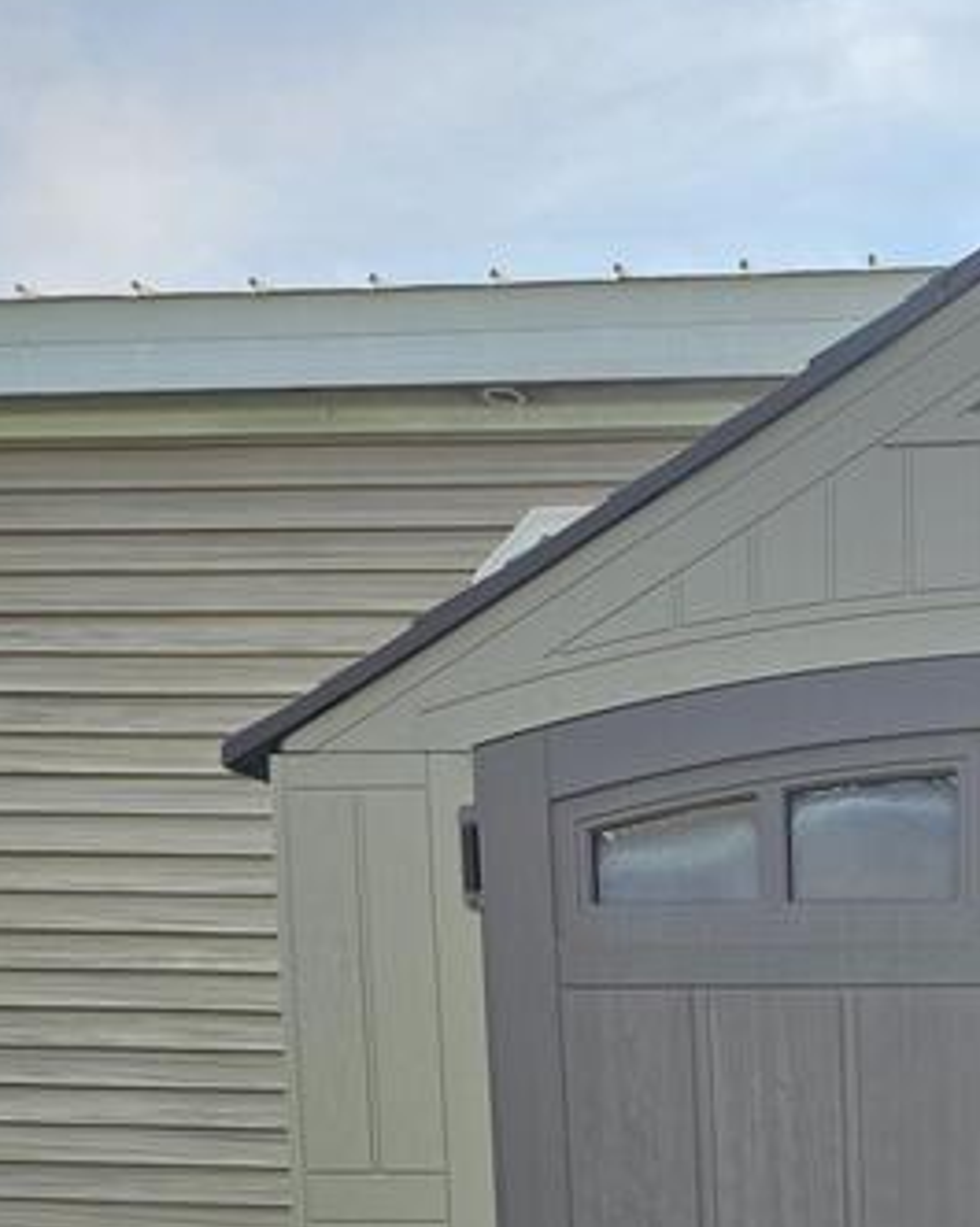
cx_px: 1047
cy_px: 1308
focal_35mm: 52
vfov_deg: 32.3
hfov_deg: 27.0
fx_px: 1888
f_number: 1.7
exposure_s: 1/1205
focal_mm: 6.3
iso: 20
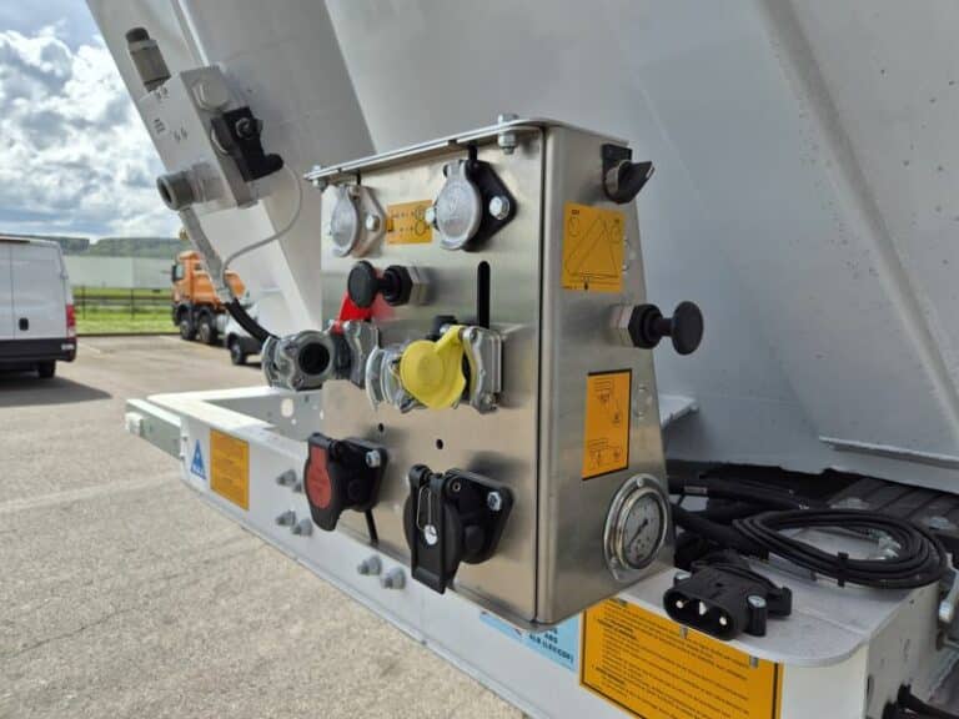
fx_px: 637
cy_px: 360
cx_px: 480
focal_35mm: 23
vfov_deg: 58.9
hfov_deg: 73.9
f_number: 1.8
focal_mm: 5.4
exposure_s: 1/2048
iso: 25
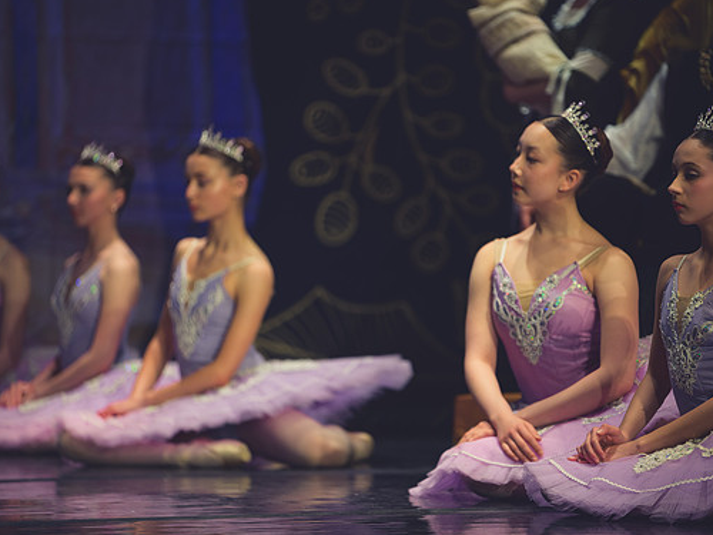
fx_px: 4593
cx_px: 365
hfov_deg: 8.9
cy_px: 268
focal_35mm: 223
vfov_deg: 6.7
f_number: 2.8
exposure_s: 1/320
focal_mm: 200
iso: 900
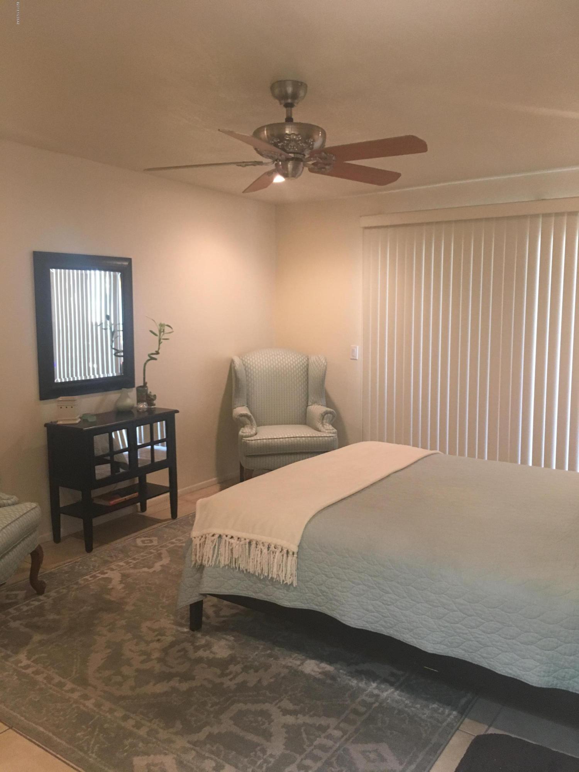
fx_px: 647
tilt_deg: -8.6
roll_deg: +1.1
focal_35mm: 29
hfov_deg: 48.2
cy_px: 386
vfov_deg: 61.7
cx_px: 290
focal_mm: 4.15
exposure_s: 1/30
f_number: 2.2
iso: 125
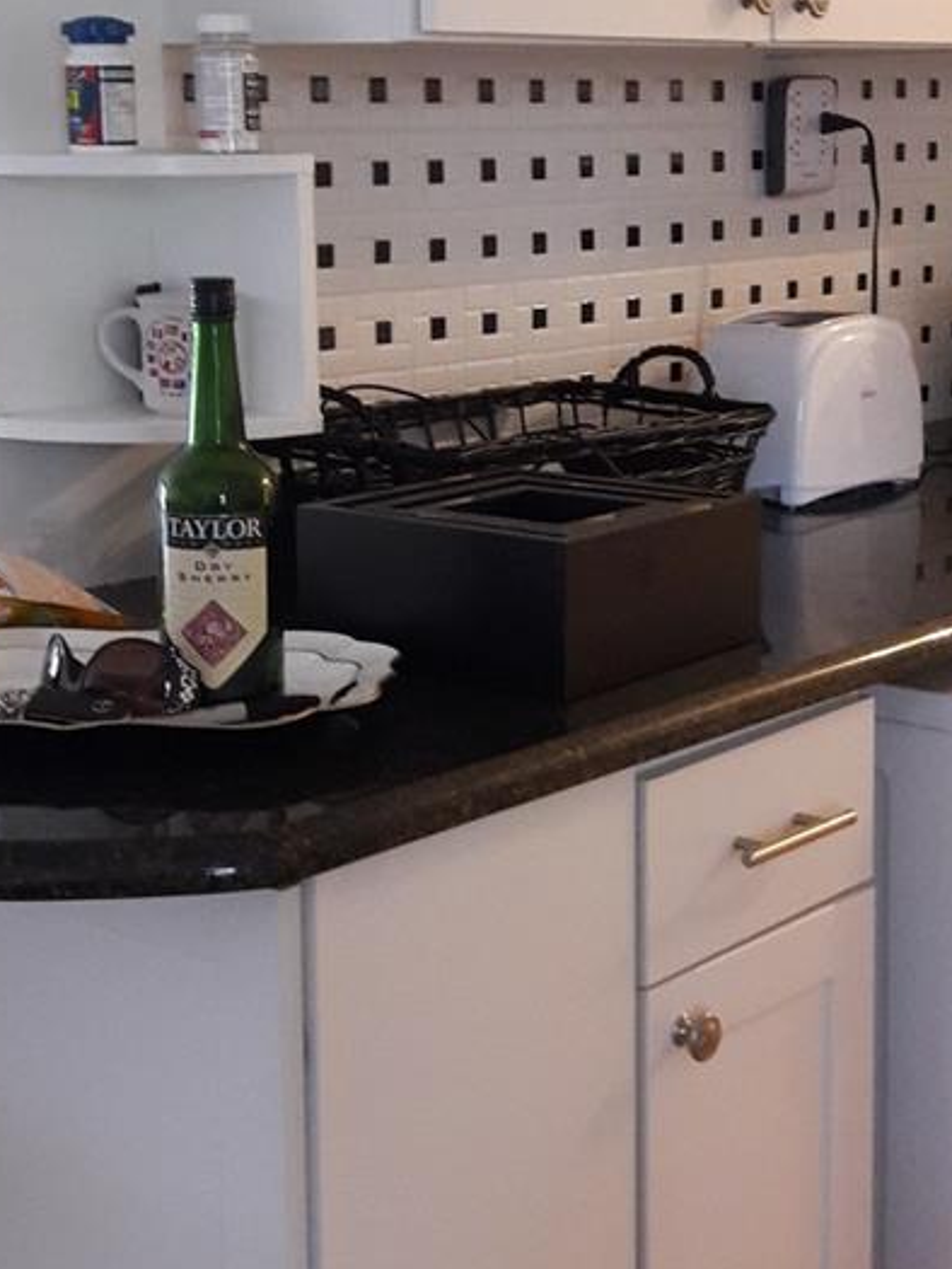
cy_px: 498
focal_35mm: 64
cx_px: 592
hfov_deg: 22.9
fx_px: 2346
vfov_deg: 30.2
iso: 160
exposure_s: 1/15
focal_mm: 3.7
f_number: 1.9
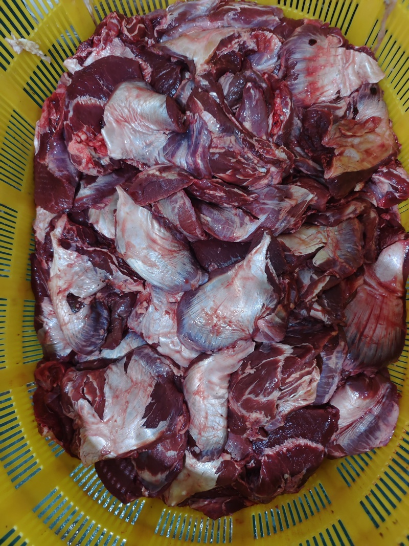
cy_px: 273
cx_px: 204
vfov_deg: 73.9
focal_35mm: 23
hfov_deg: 58.9
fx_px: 362
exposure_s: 1/33.3
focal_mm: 6.51
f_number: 1.57
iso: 870
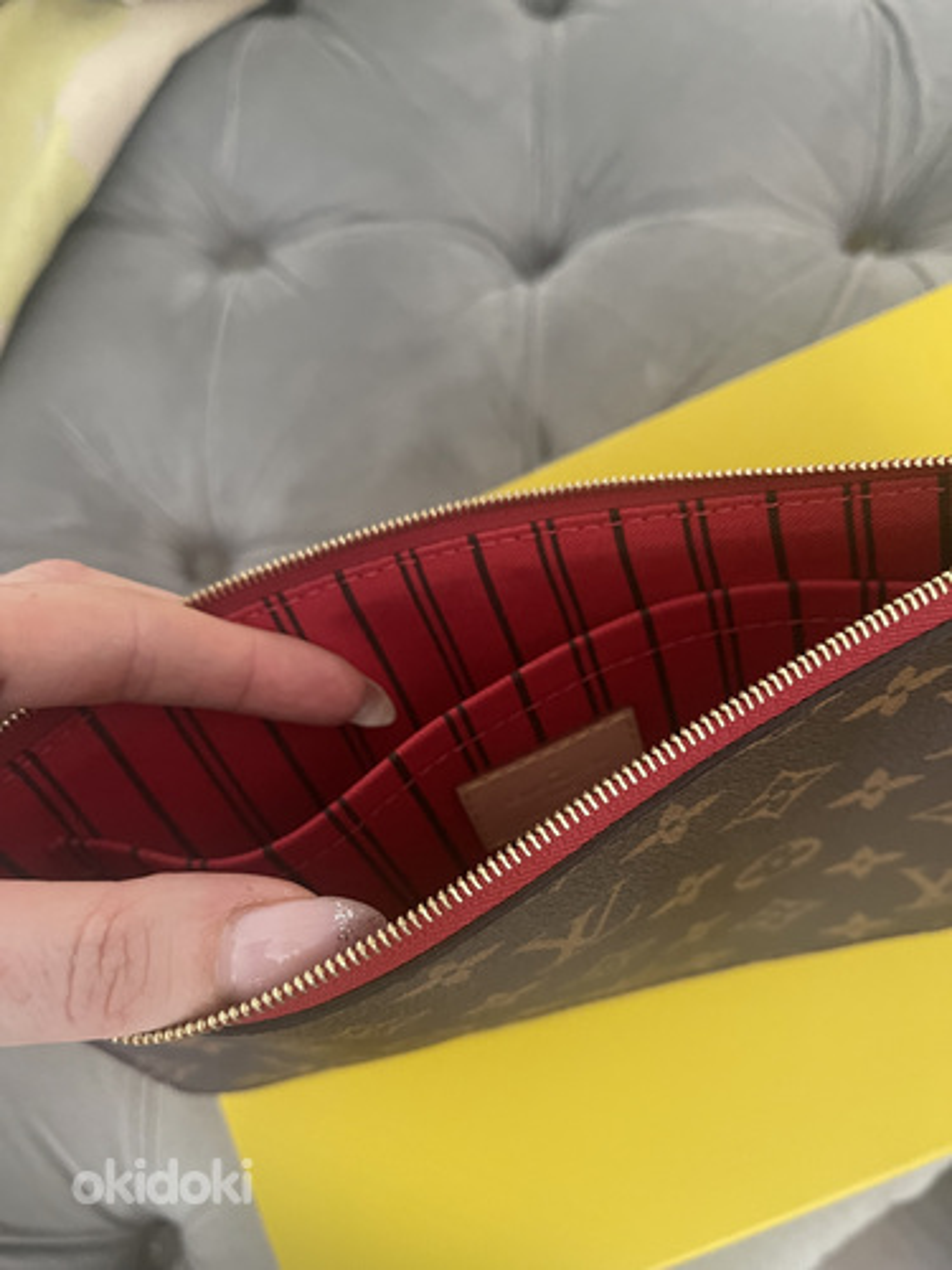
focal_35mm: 25
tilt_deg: -76.4
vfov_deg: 69.4
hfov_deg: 54.9
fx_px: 917
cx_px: 476
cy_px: 635
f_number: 1.6
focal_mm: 5.1
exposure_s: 1/40
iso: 640
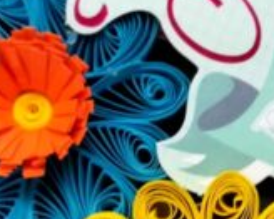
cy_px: 167
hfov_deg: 20.0
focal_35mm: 93
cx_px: 276
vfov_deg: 16.4
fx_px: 754
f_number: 2.2
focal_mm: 3.83
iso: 125
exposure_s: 1/33.3
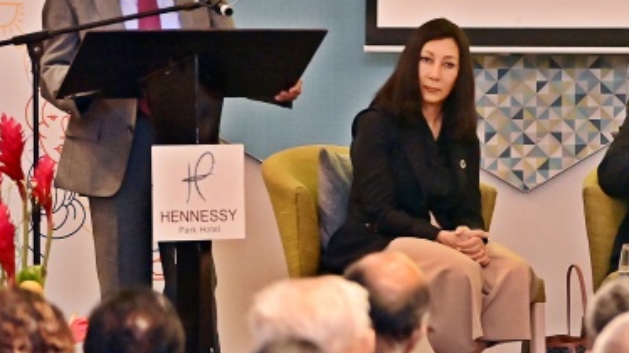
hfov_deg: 8.6
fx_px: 4118
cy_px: 96
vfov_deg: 4.9
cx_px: 735
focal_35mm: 247
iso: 3200
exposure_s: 1/200
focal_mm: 86
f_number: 3.2
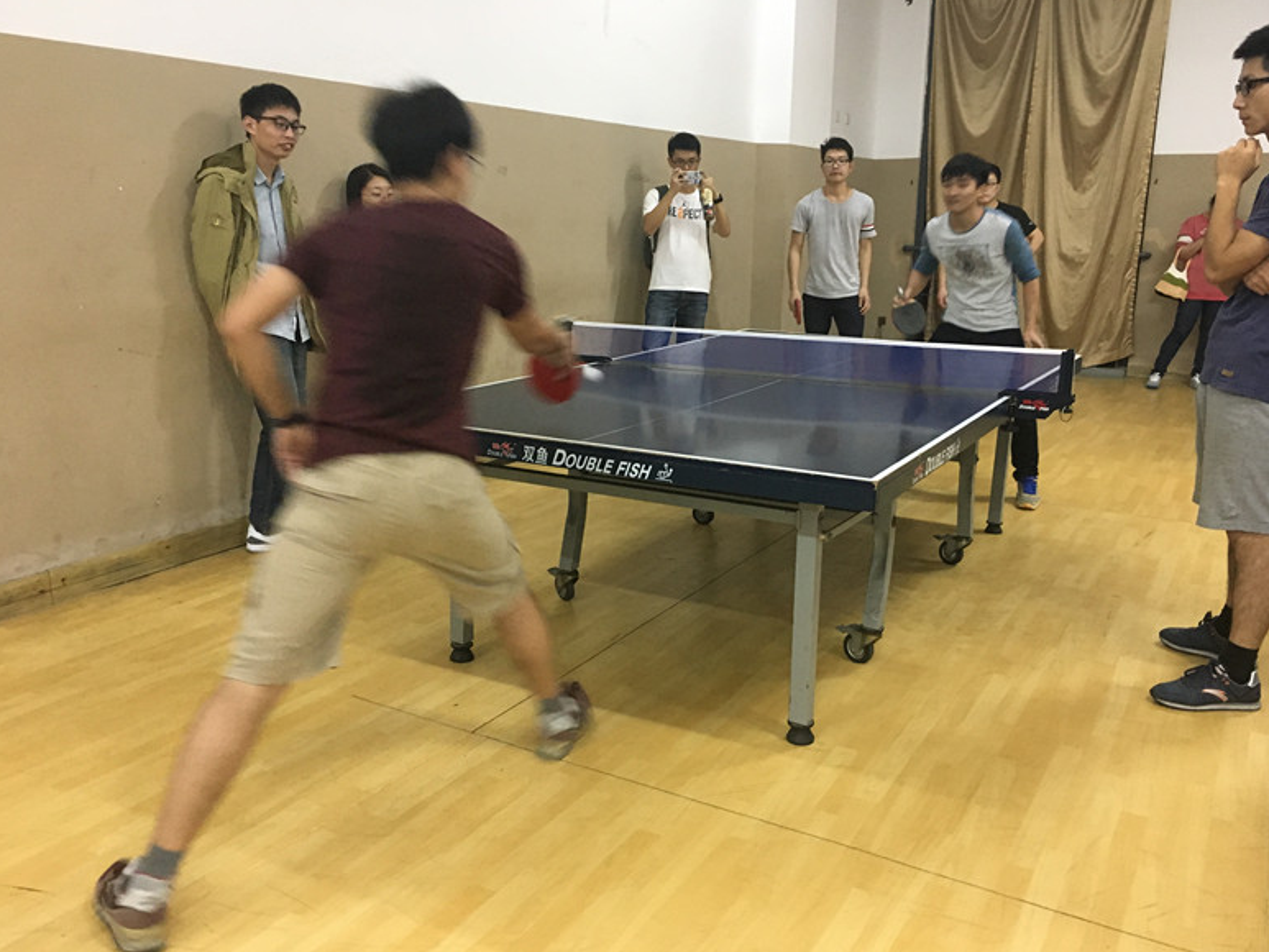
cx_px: 639
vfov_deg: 46.8
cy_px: 486
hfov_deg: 60.0
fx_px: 1100
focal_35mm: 30
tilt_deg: -13.1
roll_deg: -0.6
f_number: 2.2
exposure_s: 1/20
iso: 200
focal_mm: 4.15
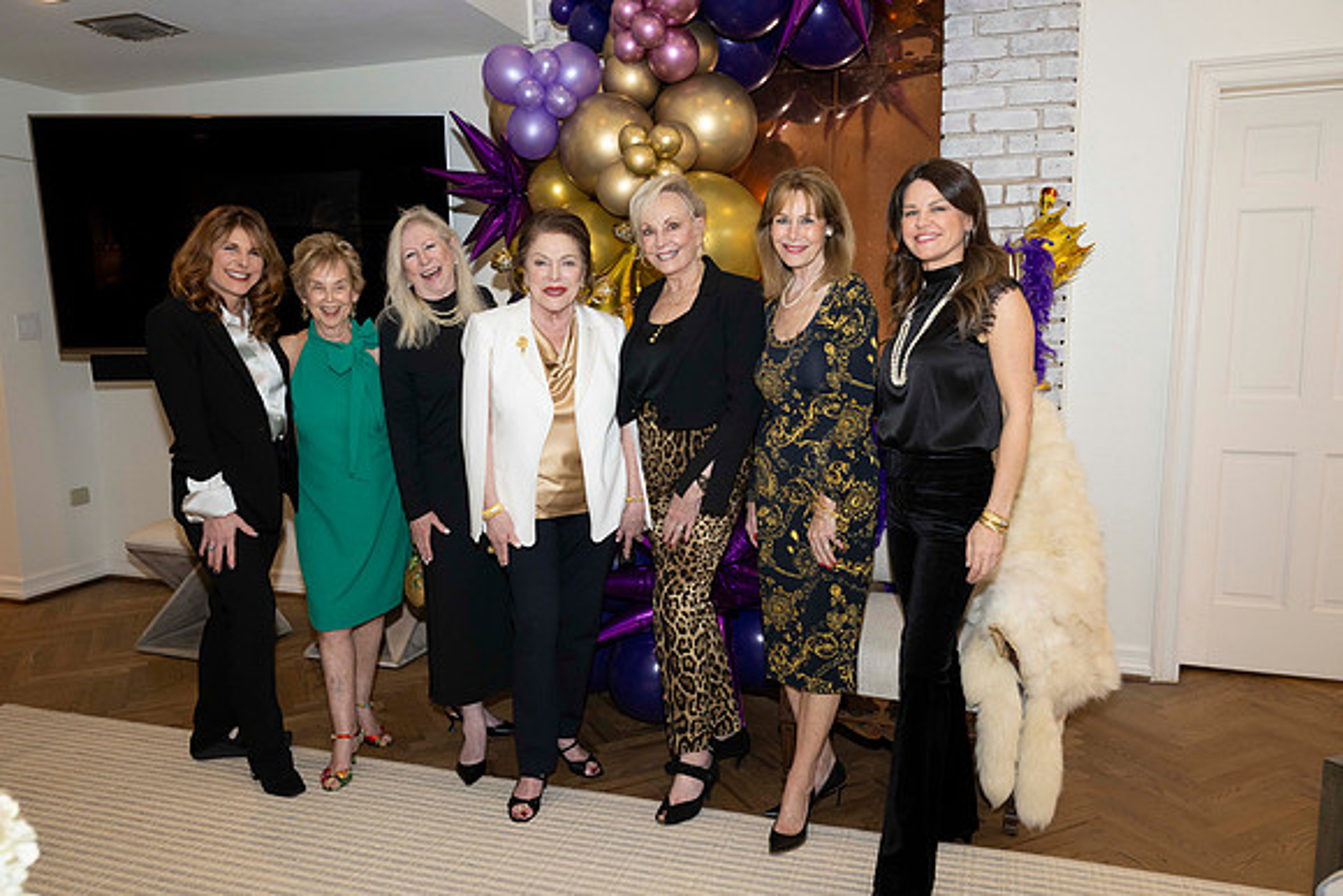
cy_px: 448
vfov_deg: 48.0
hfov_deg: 67.4
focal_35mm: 27
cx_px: 672
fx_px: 1007
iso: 800
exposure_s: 1/80
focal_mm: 27
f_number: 5.6
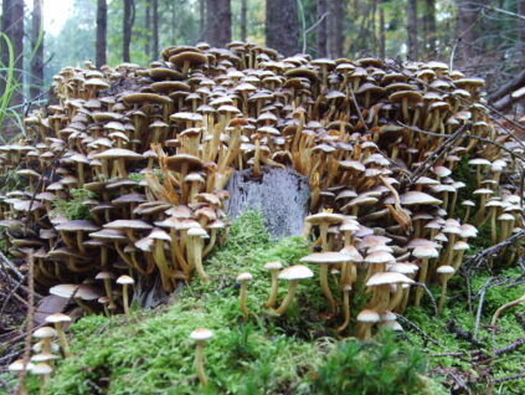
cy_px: 204
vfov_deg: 34.4
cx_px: 266
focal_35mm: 42
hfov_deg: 44.8
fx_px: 638
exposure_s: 1/30
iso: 106
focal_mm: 5.8
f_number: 2.8
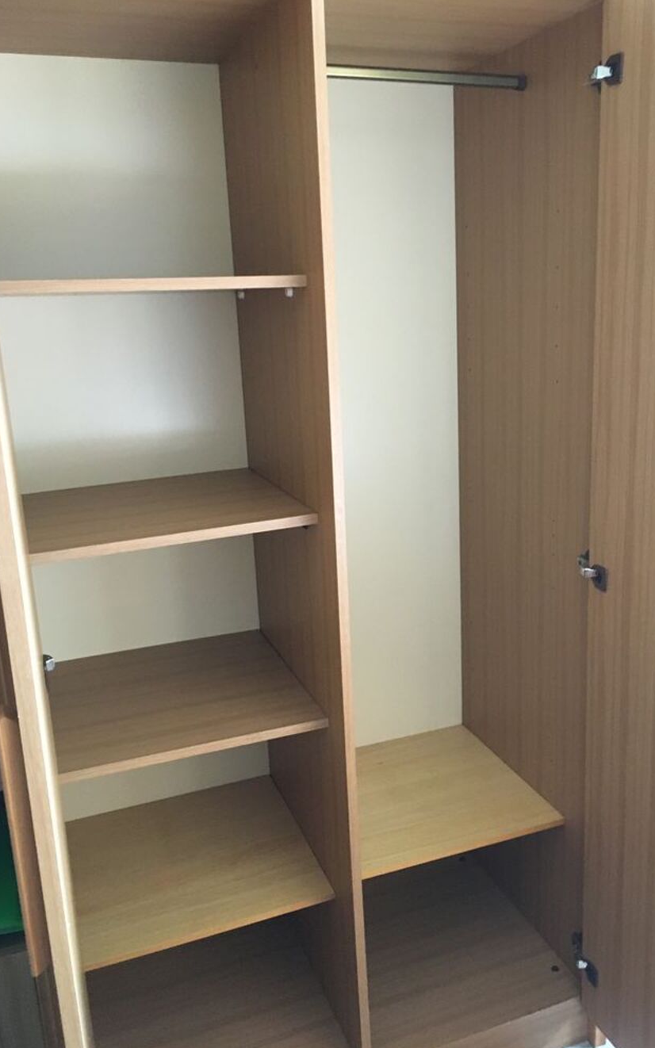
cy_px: 526
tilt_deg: -14.0
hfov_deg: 40.5
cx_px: 363
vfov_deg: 61.2
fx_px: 886
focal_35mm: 31
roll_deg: +1.4
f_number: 2.2
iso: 200
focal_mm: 4.15
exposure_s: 1/25
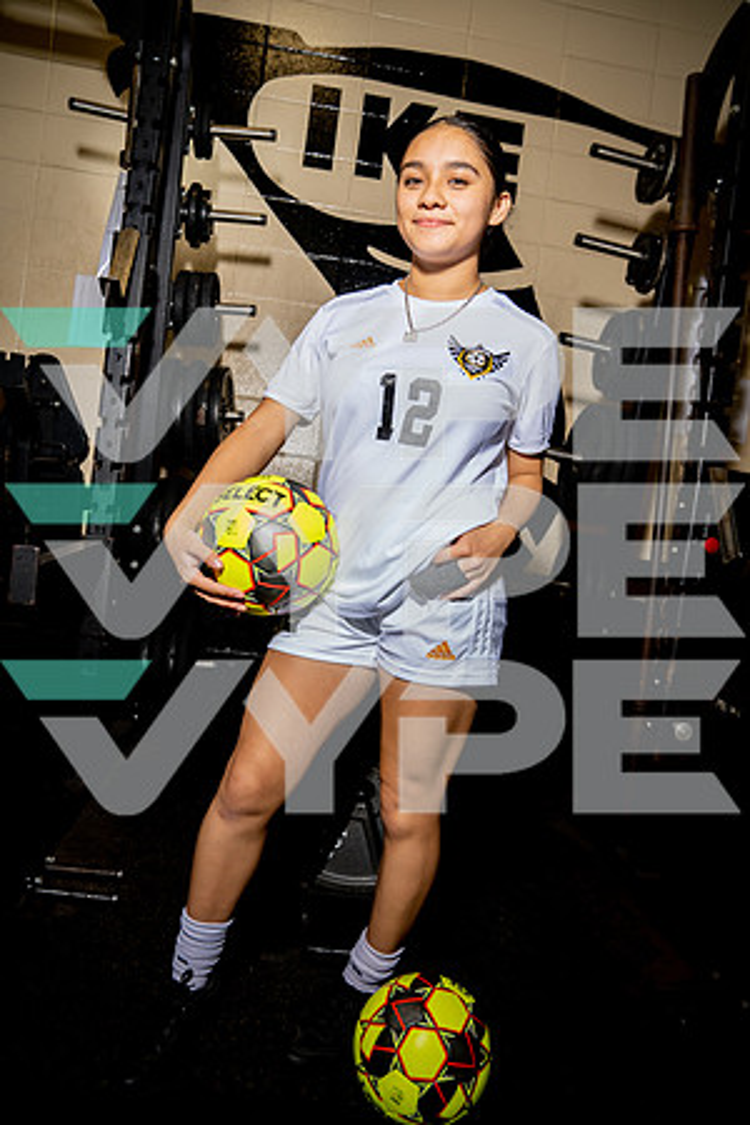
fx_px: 750
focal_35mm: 24
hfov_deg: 53.1
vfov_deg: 73.7
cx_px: 375
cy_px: 562
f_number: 4.5
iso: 100
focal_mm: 24
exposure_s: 1/250
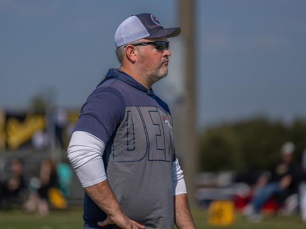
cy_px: 104
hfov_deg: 8.2
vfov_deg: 6.1
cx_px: 139
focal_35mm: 242
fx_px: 2139
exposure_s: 1/4000
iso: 100
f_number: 2.8
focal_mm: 200
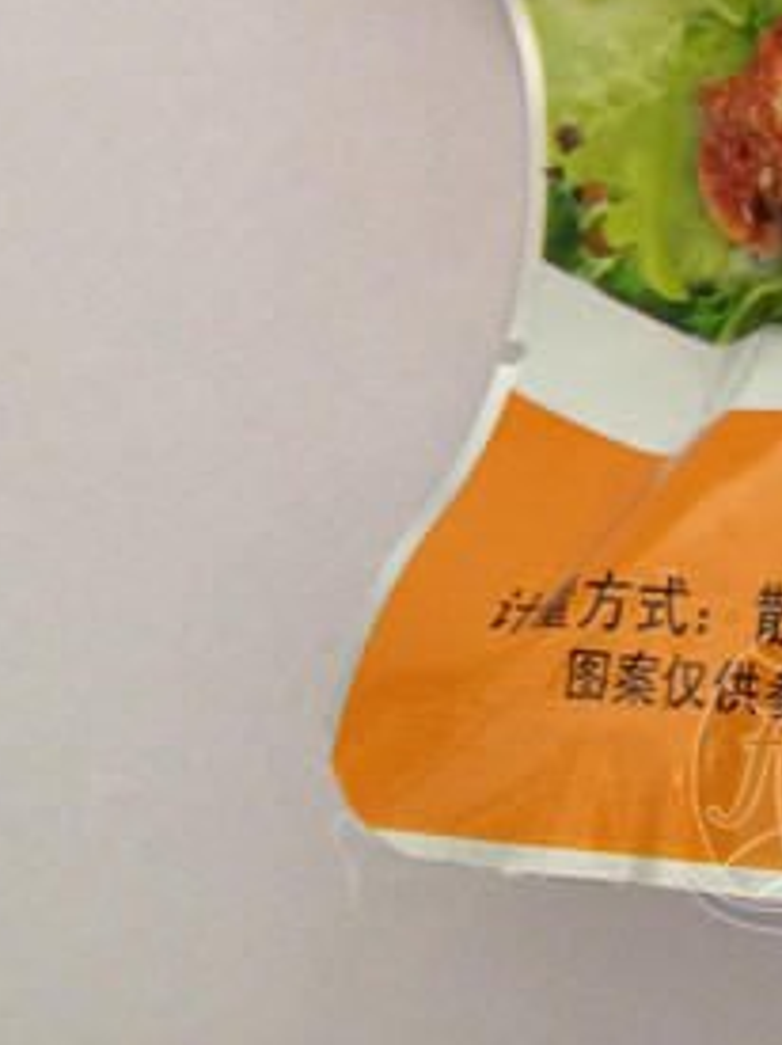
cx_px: 1078
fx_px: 3075
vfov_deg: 17.5
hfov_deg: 13.8
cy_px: -471
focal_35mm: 102
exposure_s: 1/20
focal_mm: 4.28
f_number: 2.4
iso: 125
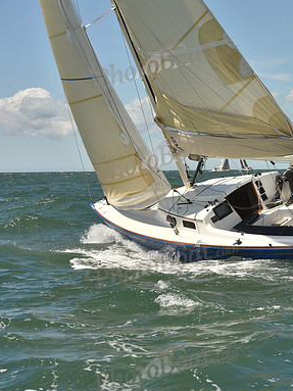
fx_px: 1152
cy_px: 196
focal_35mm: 102
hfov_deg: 14.3
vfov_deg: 19.3
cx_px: 292
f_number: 11
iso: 320
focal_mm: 70
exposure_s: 1/800
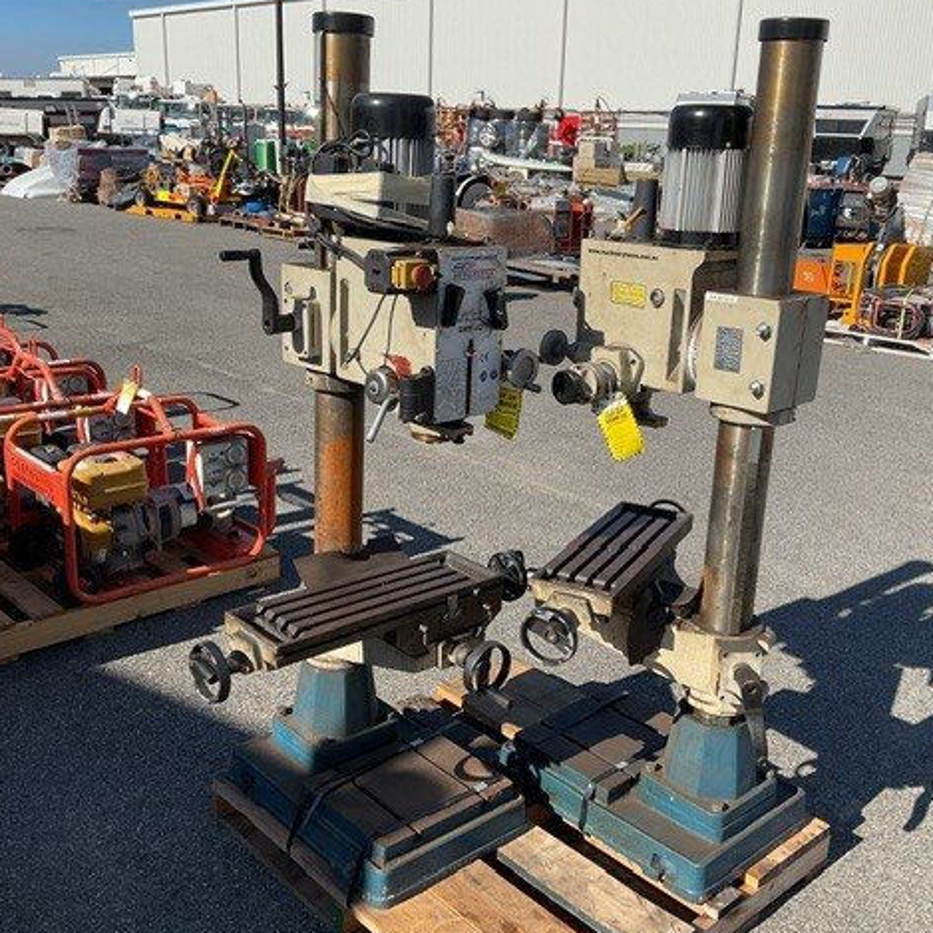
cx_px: 460
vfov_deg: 47.2
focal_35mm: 35
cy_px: 467
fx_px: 1067
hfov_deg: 47.2
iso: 16
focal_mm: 3
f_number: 1.8
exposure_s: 1/1912
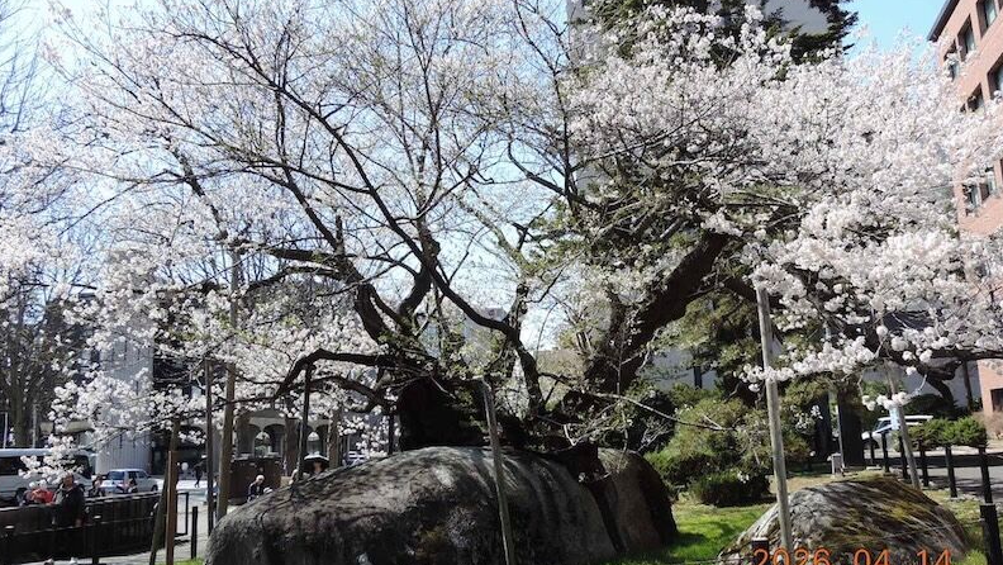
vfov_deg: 35.7
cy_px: 263
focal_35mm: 33
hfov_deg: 59.5
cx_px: 498
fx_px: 878
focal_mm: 5.3
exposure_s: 1/500
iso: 80
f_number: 3.1
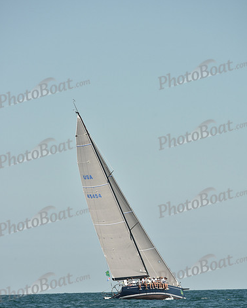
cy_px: 177
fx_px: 4010
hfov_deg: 3.5
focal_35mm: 439
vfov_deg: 4.4
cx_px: 124
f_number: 8
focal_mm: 380
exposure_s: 1/1000
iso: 250
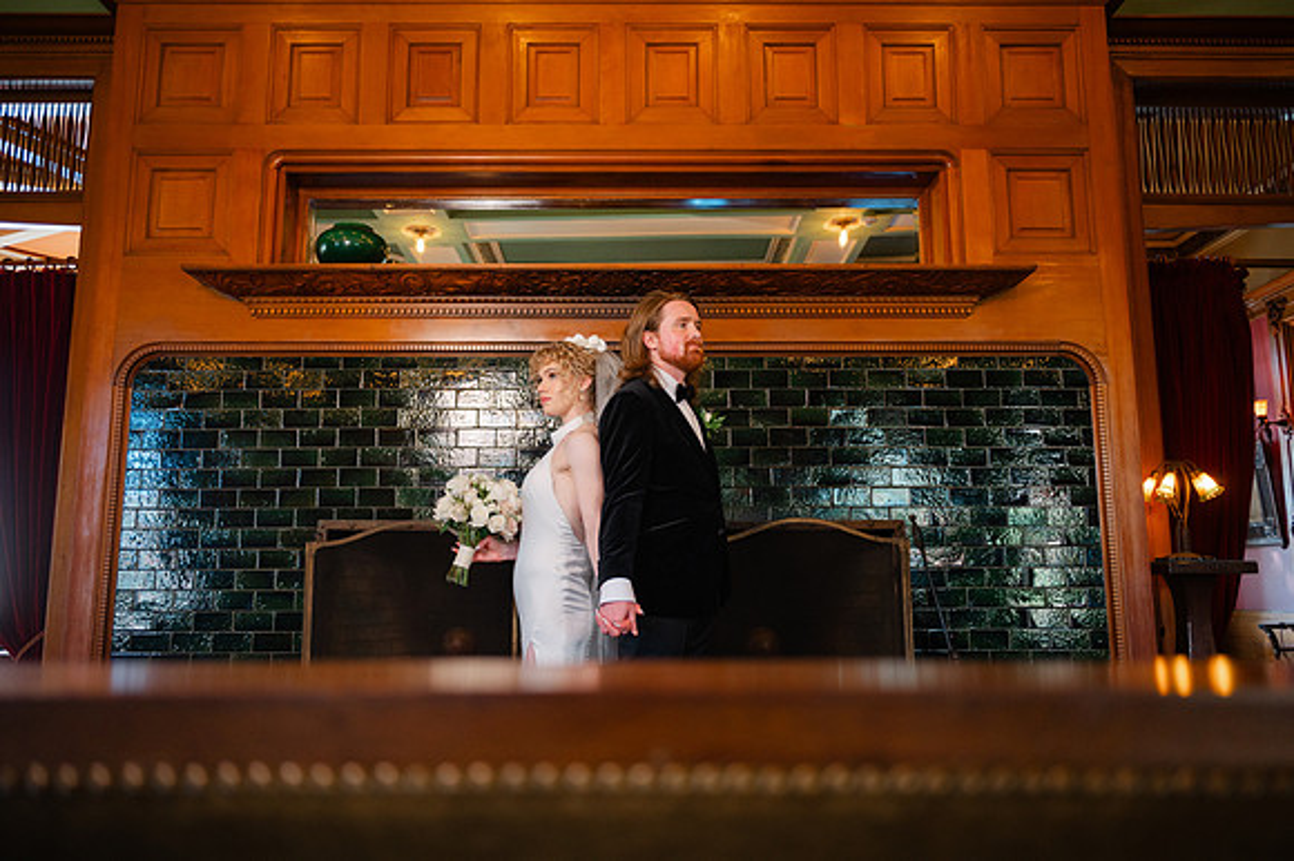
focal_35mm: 28
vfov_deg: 46.4
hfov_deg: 65.5
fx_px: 1006
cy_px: 430
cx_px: 647
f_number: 2.8
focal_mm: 28
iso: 1000
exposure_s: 1/125
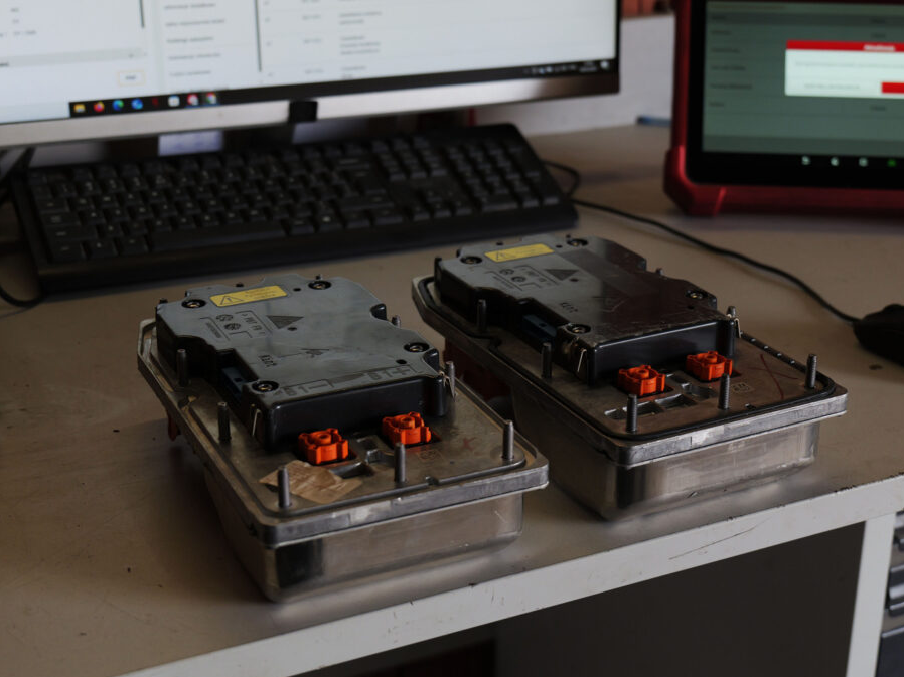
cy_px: 335
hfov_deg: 53.9
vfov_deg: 41.8
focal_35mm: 34
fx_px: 888
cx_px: 482
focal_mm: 31
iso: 6400
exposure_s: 1/200
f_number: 4.2
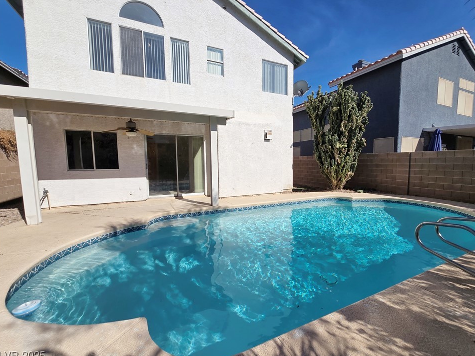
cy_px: 175
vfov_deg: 85.7
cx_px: 251
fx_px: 192
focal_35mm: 14
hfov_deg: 102.0
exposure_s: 1/4021
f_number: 2.2
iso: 50
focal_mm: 2.2
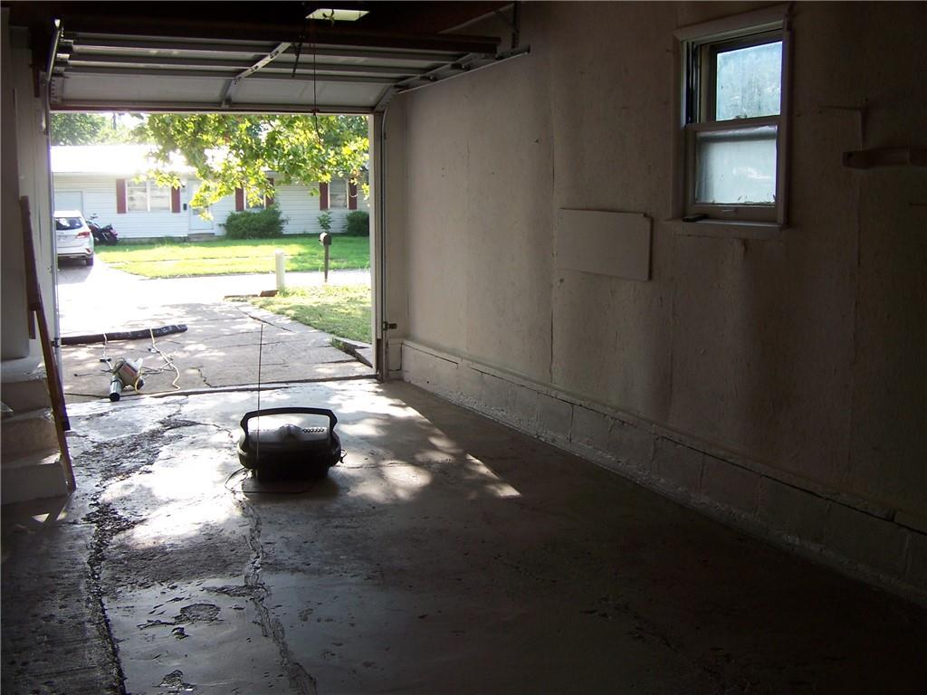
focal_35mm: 38
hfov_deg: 49.0
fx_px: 1018
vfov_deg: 37.7
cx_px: 464
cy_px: 348
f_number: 2.8
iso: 80
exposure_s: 1/125
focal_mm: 6.3
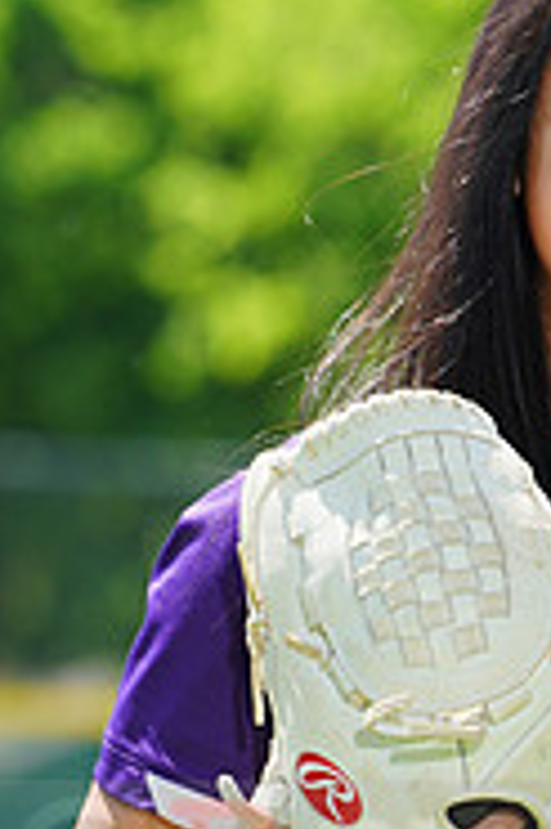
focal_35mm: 850
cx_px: 645
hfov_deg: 1.6
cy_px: 842
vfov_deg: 2.4
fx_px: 19550
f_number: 9
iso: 200
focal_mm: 271
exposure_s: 1/200
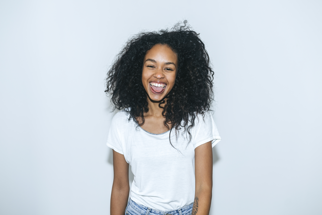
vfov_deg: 37.9
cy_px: 108
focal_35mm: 35
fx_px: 313
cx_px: 161
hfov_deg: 54.4
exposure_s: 1/200
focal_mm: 35
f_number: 2.8
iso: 100
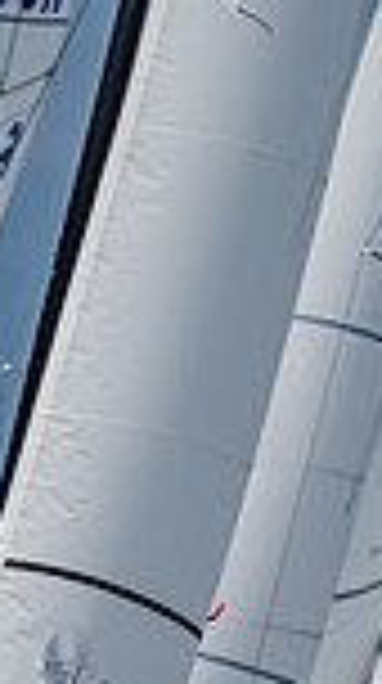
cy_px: 1511
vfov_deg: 1.1
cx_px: -699
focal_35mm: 1904
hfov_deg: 0.6
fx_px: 34439
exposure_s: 1/2500
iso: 400
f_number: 6.3
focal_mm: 270
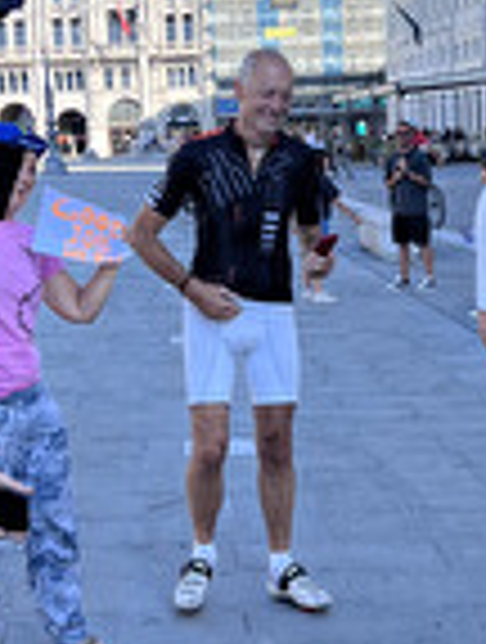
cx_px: 263
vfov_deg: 24.9
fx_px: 1454
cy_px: 288
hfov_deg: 19.0
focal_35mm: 78
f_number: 1.5
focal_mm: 5.7
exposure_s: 1/1838
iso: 50
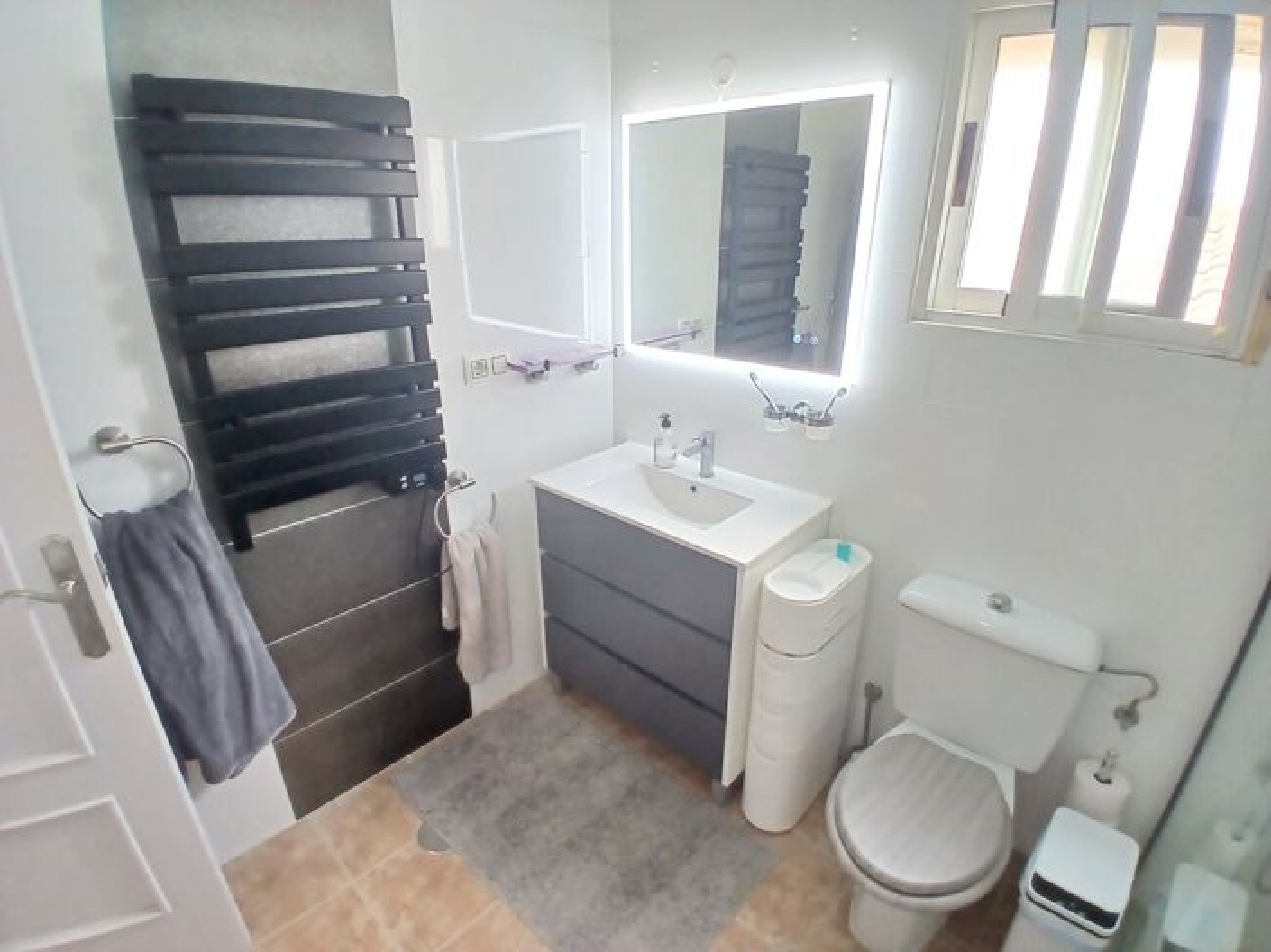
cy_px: 476
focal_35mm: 17
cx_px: 636
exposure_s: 1/33.3
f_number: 2.2
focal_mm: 1.4
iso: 160
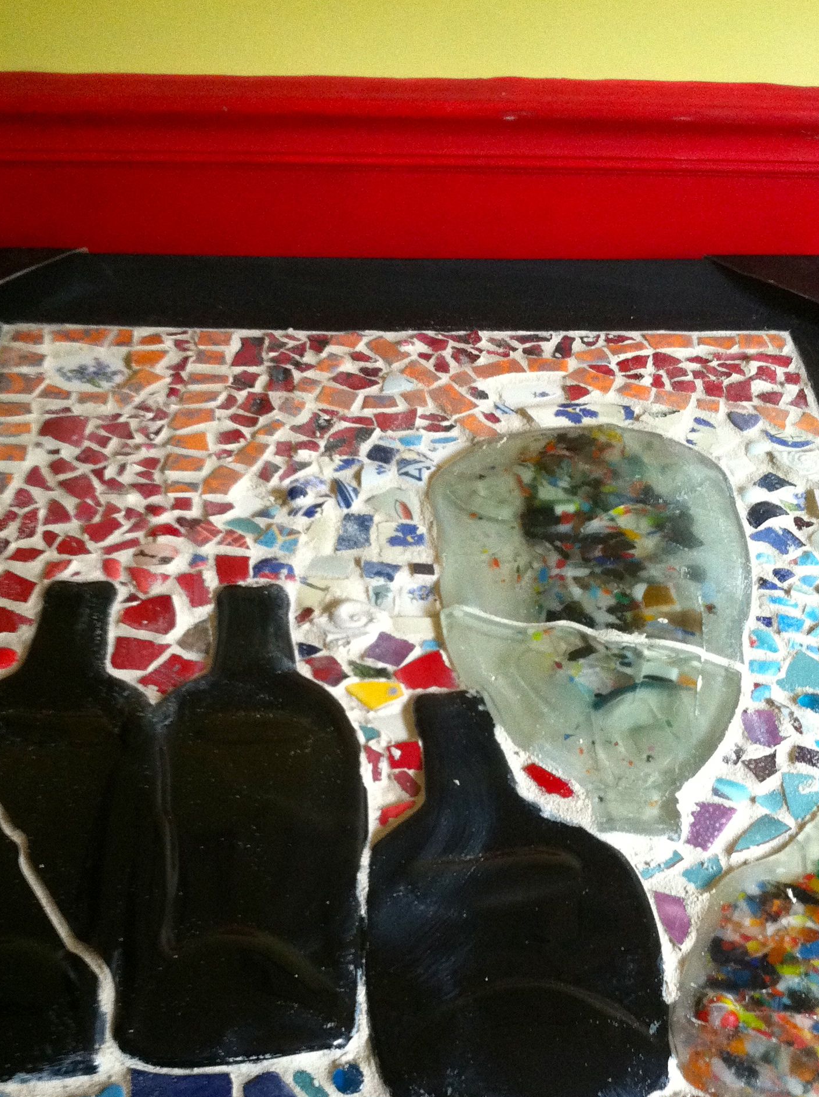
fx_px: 1518
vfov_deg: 39.2
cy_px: 732
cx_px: 409
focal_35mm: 48
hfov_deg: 30.2
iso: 320
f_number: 2.8
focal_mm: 3.85
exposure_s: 1/15
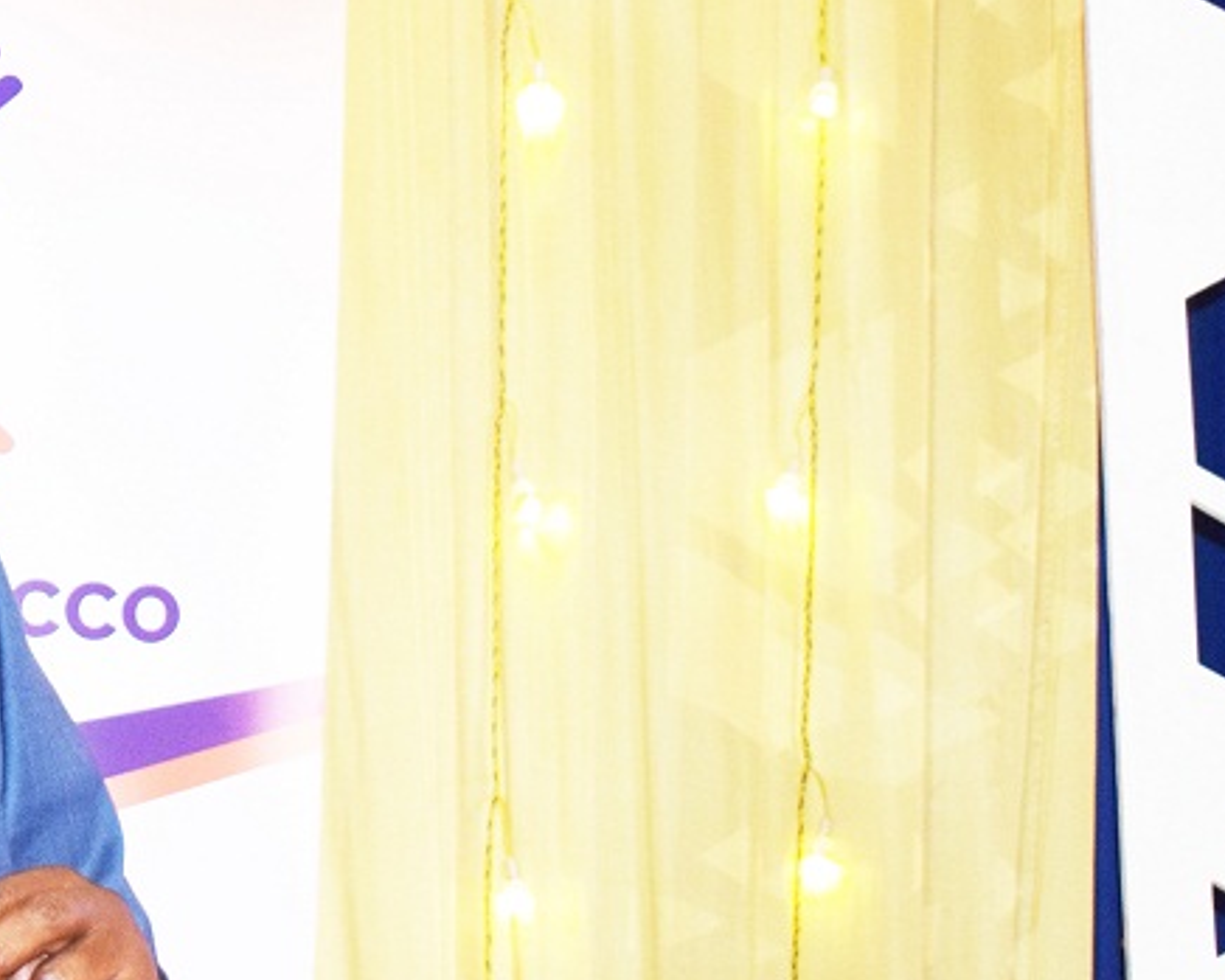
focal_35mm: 129
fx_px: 4678
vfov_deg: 12.0
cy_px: 390
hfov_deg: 14.5
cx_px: -157
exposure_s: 1/60
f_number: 4.8
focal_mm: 40
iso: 1600
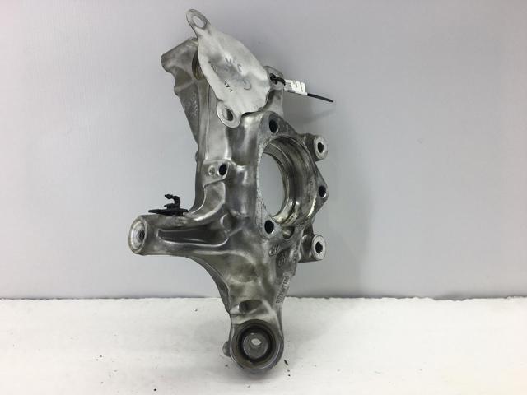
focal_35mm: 29
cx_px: 264
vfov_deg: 48.2
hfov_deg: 61.7
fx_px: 442
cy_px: 198
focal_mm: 4.15
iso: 25
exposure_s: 1/110
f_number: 2.2
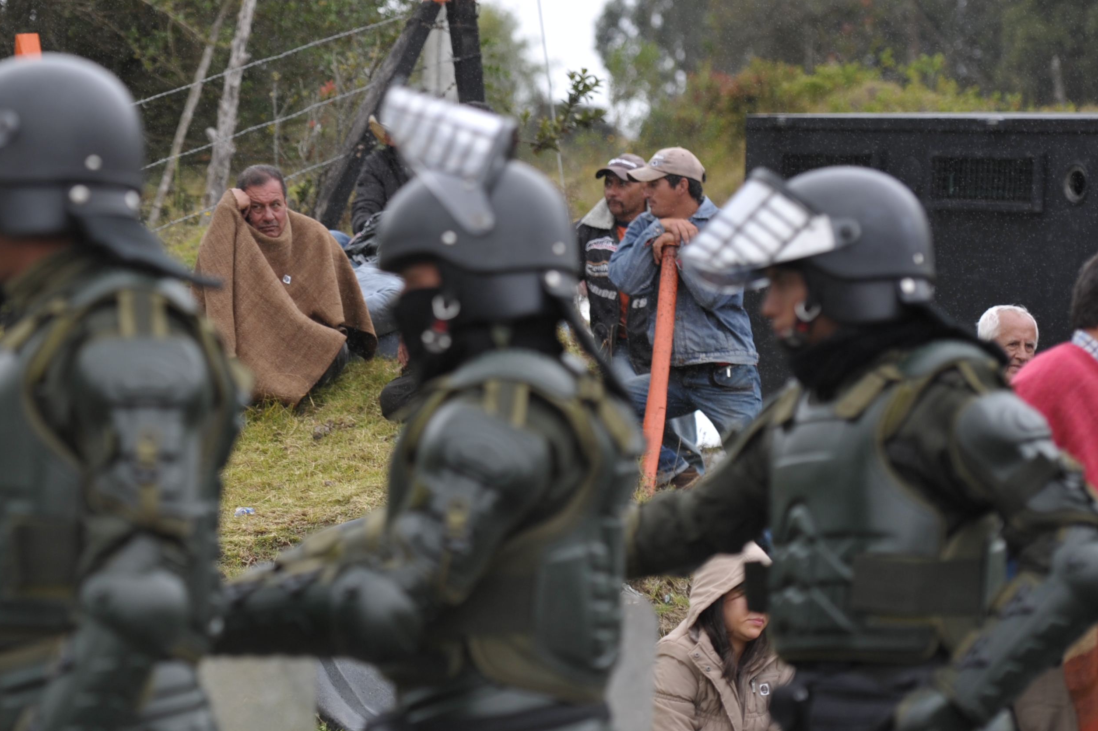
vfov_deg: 7.9
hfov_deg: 11.8
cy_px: 494
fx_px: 5274
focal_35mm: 173
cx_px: 243
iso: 200
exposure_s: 1/1000
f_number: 3.2
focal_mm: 102
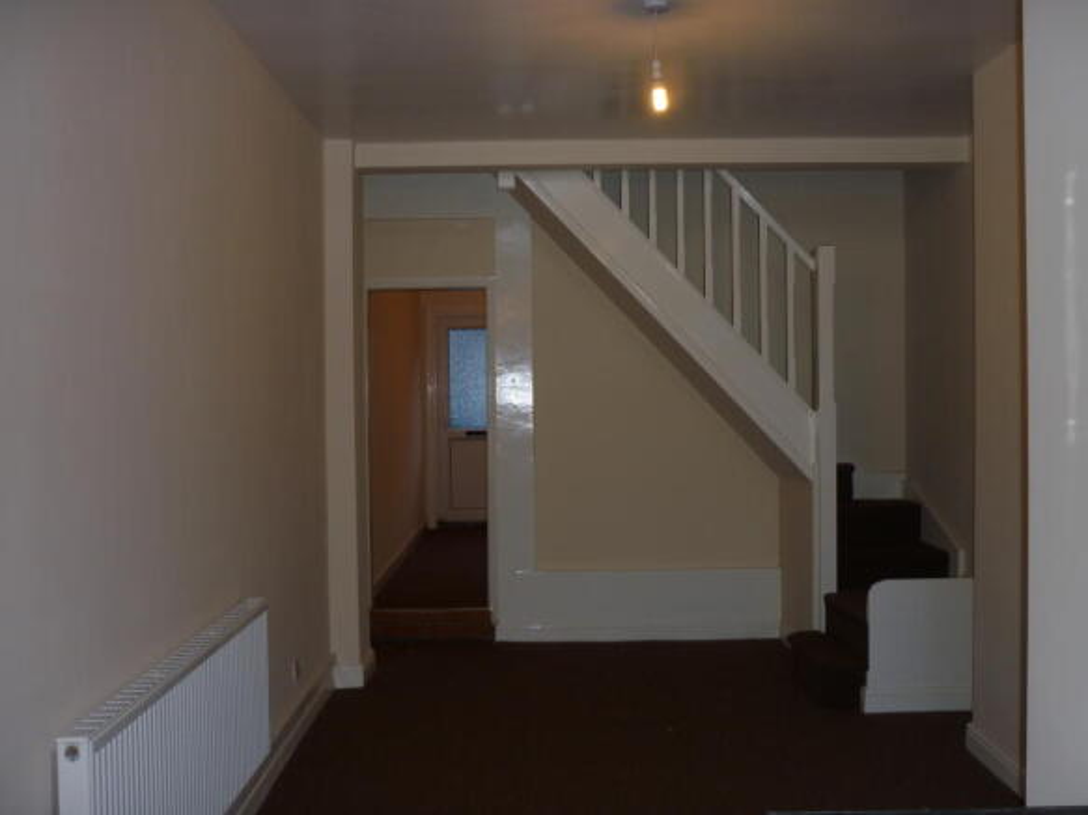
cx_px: 544
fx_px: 1037
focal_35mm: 33
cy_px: 408
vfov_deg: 42.9
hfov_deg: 55.4
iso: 80
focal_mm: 5.5
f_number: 2.8
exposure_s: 1/30
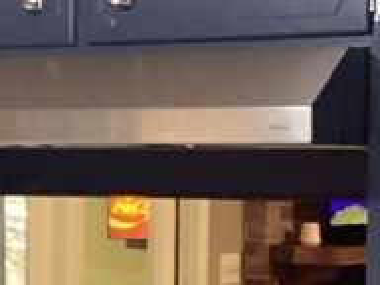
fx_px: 1811
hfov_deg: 12.0
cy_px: 332
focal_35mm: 165
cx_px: 142
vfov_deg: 8.9
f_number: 2.4
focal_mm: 3.3
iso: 250
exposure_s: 1/40
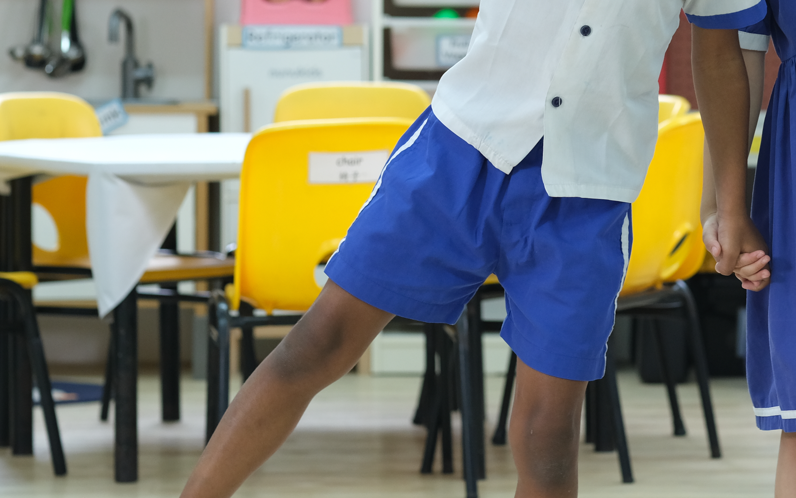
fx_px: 3883
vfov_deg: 7.3
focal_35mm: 179
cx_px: 670
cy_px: 50
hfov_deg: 11.6
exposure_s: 1/80
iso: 640
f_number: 3.2
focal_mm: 56
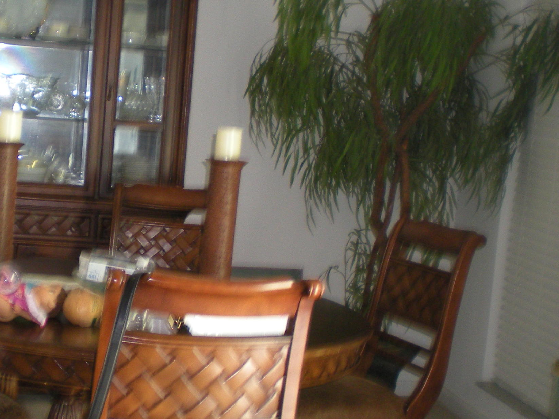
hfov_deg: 28.0
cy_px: 227
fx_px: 1114
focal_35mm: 69
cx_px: 178
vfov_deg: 21.3
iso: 123
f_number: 3.1
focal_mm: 6.3
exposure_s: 1/30
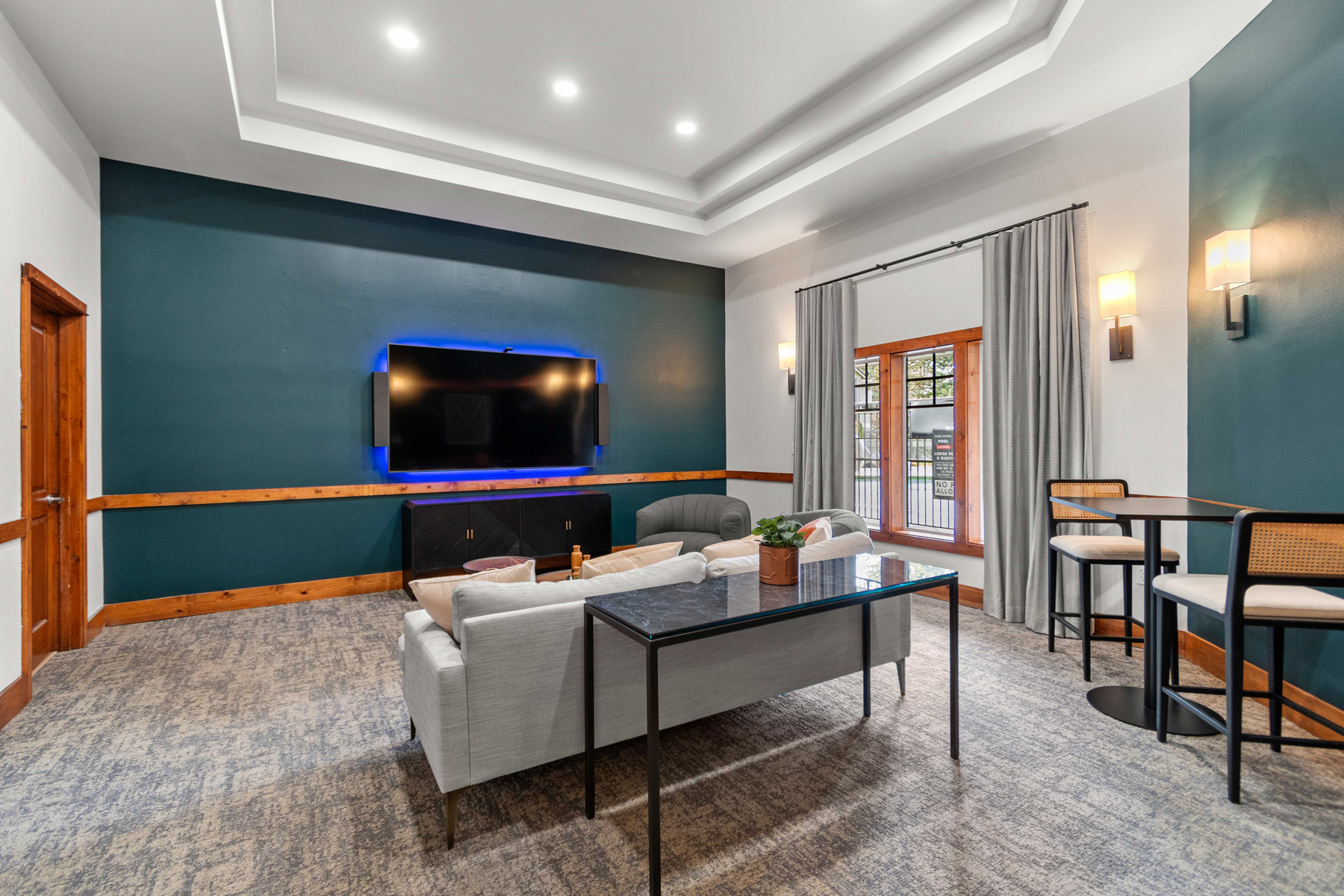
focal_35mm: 15
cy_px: 448
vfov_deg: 77.3
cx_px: 672
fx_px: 560
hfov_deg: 100.4
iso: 200
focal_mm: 10
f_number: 4.5
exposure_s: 1/5
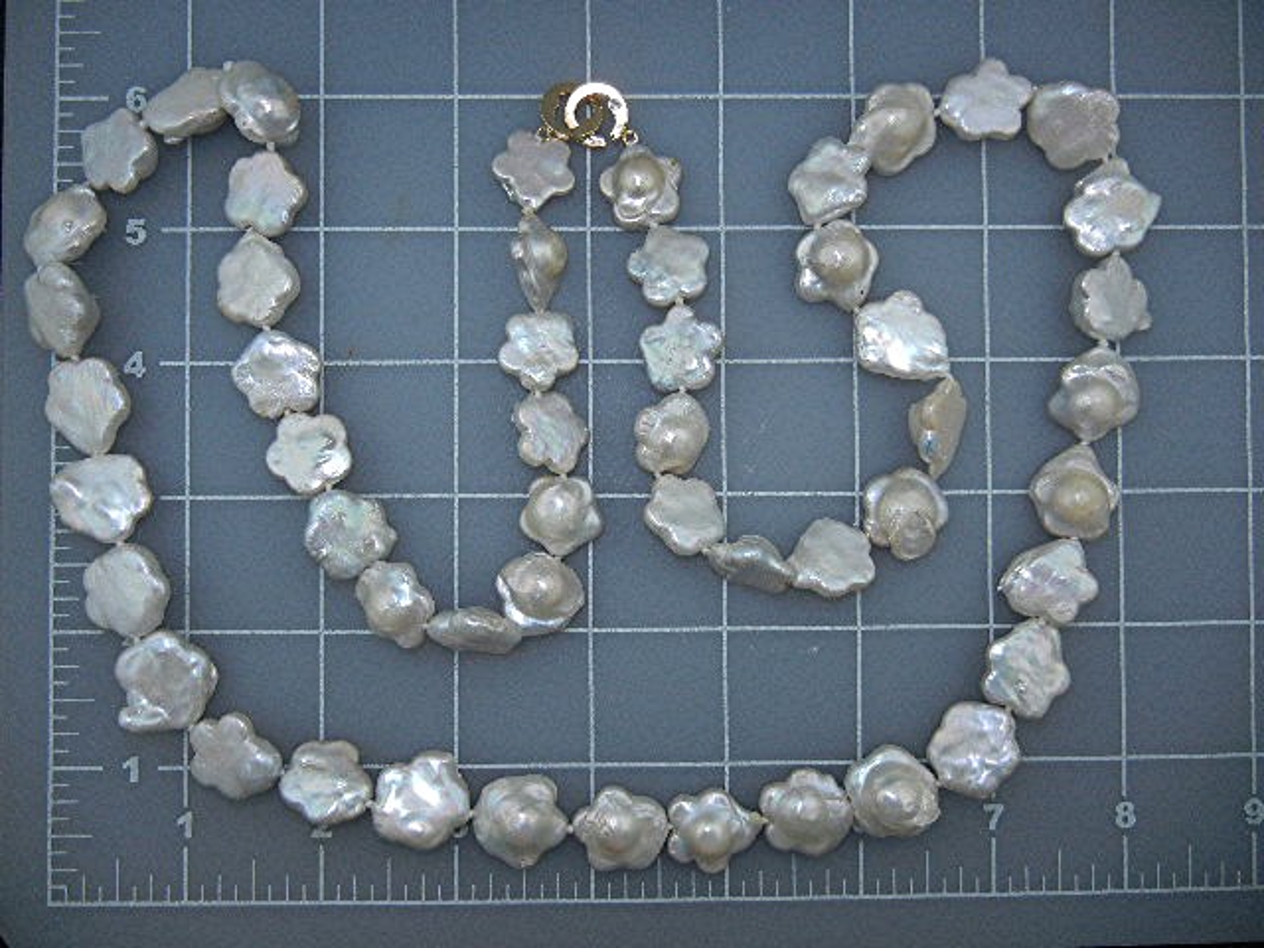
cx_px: 632
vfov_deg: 46.8
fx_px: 1095
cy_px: 474
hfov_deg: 60.0
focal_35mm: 30
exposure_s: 1/30.2
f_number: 3.5
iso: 200
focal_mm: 5.4
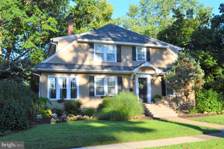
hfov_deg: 53.2
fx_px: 224
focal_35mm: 36
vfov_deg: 36.8
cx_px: 112
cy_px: 74
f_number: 10
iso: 400
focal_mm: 24
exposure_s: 1/250
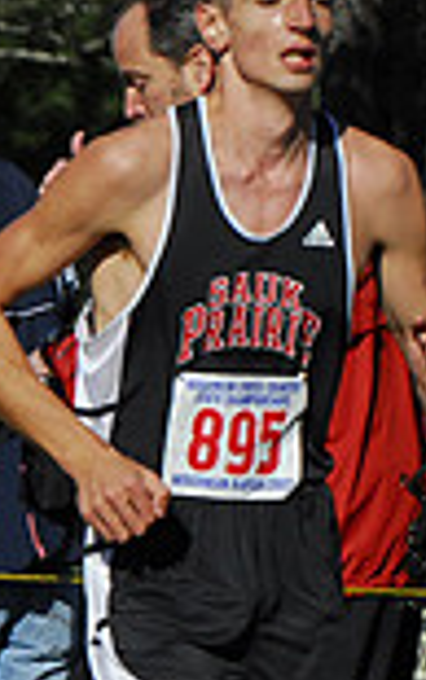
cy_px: 592
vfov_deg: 2.8
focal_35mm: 746
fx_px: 13845
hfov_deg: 1.8
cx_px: -834
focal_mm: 130
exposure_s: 1/1600
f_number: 7.1
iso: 400
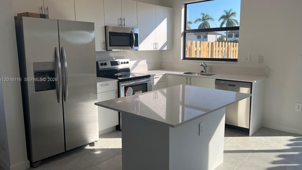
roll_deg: +1.8
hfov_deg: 66.1
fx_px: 232
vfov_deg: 40.2
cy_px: 80
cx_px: 152
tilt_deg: -7.1
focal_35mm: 29
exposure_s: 1/786
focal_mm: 5.7
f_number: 1.5
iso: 50
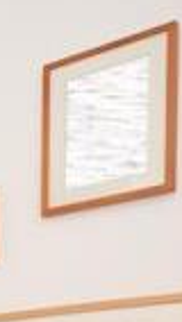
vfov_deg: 21.5
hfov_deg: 10.7
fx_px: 746
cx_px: -318
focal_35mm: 87
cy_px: 446
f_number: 7.1
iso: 400
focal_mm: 12
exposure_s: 1/40
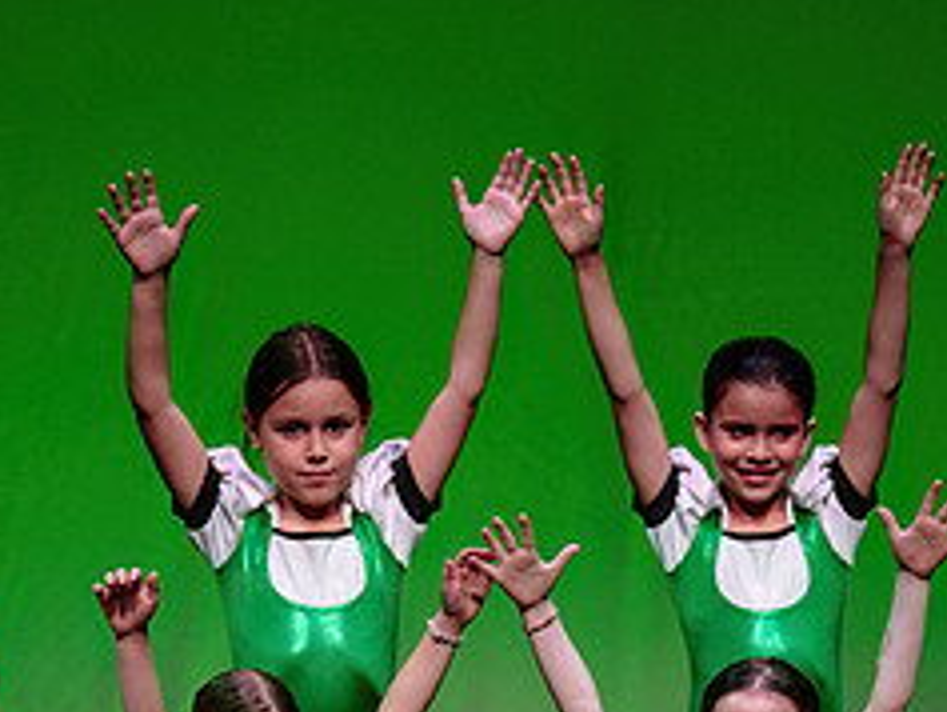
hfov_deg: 4.6
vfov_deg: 3.4
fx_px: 11852
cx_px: 599
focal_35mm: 433
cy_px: 972
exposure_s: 1/500
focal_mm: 140
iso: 1250
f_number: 2.8
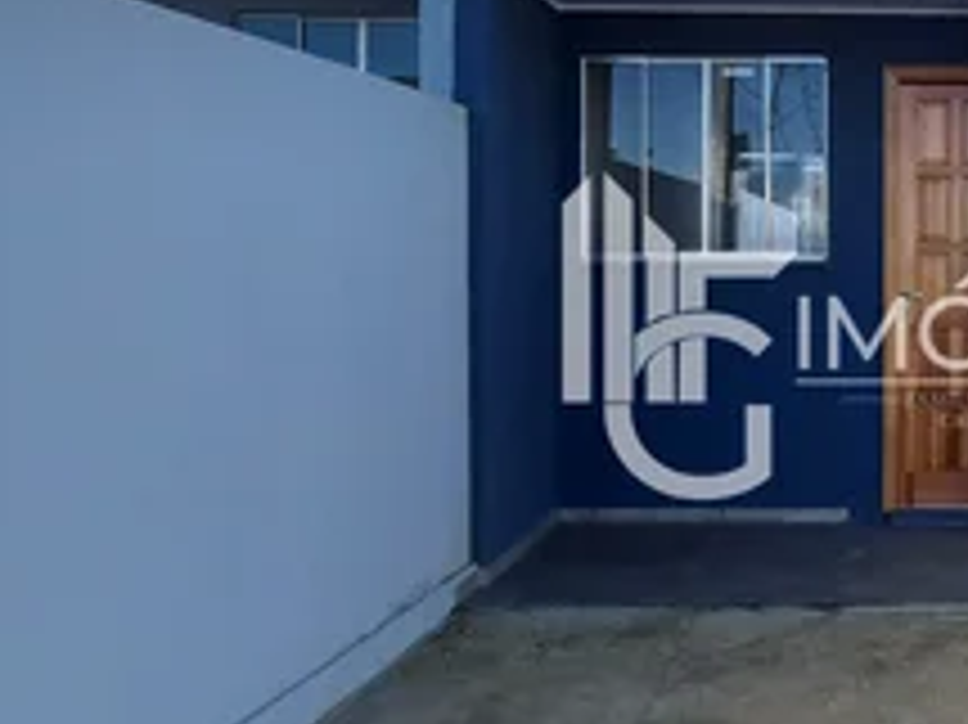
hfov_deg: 35.6
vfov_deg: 29.1
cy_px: 335
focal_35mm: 50
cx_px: 896
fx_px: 1397
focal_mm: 1.74
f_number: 2.2
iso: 50
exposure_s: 1/950
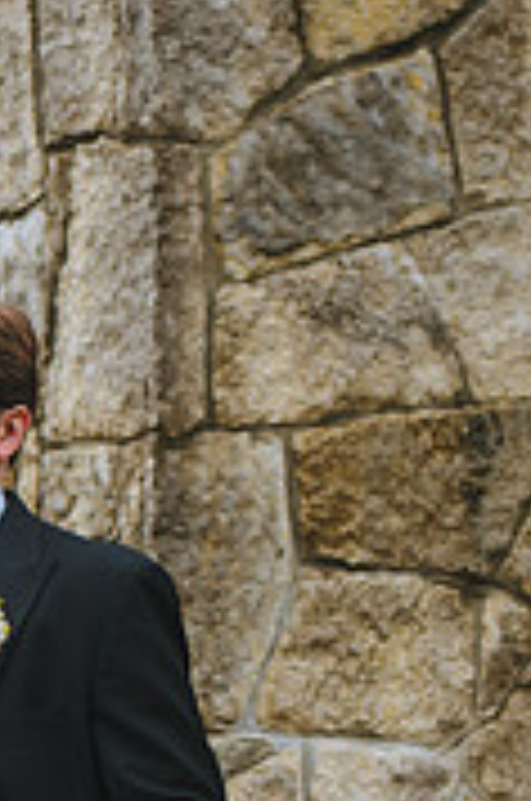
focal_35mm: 177
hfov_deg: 7.7
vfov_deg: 11.4
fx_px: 3931
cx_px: -92
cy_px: 945
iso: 250
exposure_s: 1/500
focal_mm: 70
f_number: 2.8
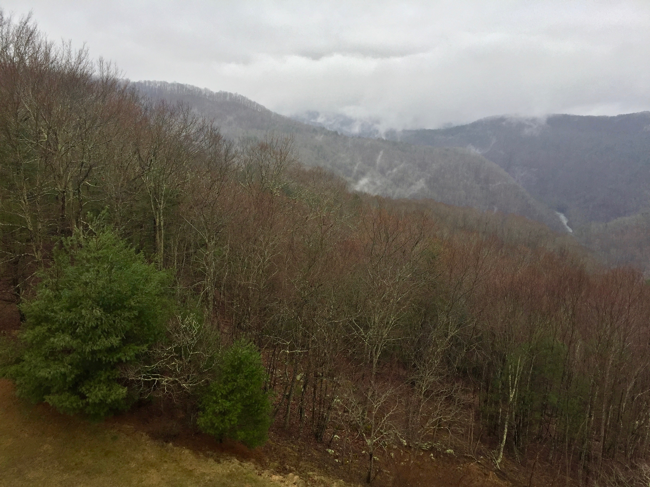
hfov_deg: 61.7
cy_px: 244
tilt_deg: -14.4
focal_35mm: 29
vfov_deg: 48.2
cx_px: 325
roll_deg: -1.9
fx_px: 545
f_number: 2.2
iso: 32
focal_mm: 4.15
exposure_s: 1/370
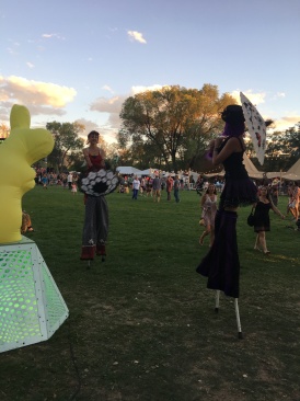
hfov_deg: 48.2
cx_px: 150
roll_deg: +0.2
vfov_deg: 61.7
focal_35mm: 29
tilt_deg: -3.3
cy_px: 200
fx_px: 335
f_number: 2.2
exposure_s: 1/120
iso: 32
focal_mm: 4.15
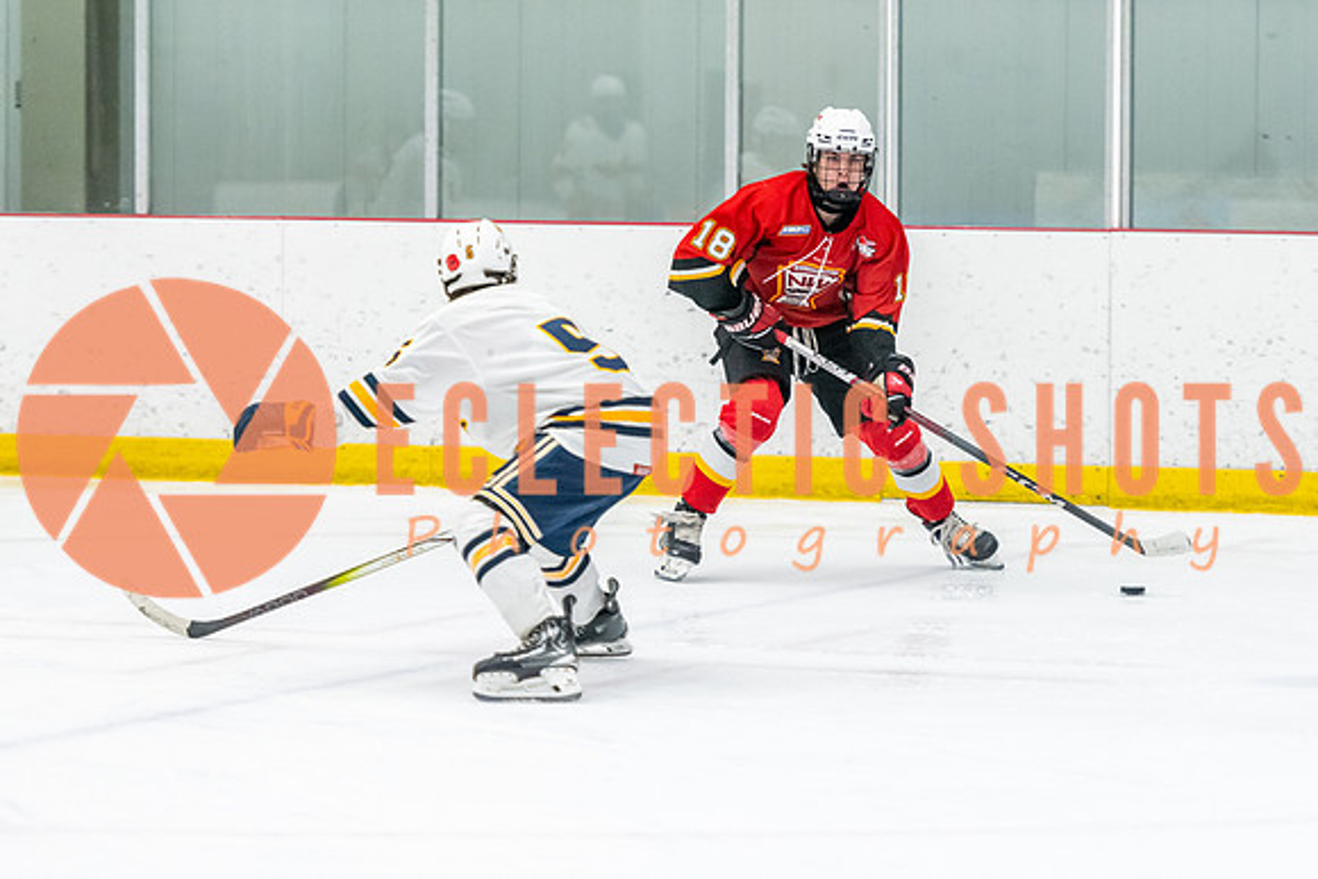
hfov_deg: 11.4
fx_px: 6588
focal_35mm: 180
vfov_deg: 7.6
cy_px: 466
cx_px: 740
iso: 3200
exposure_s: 1/800
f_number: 2.8
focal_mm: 135
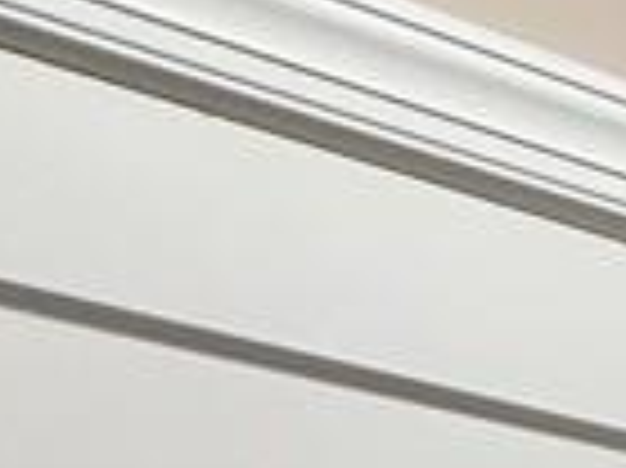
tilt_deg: -7.0
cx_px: 1603
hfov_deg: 13.0
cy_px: 1350
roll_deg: +1.1
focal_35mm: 103
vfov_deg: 10.6
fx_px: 1861
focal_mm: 2.22
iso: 320
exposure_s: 1/120
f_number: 2.2
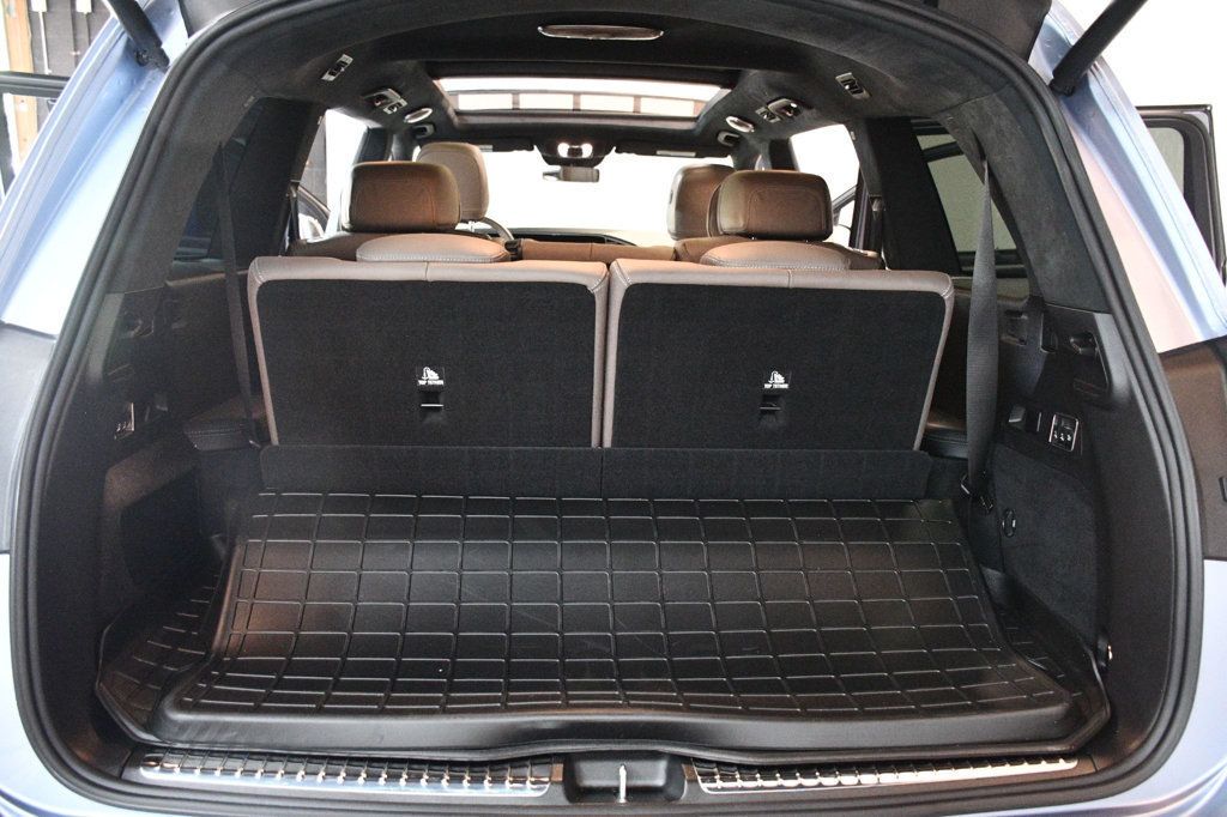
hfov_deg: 61.9
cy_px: 408
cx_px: 614
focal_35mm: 30
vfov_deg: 43.6
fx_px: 1022
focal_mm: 20
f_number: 3.5
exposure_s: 1/60
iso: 5600
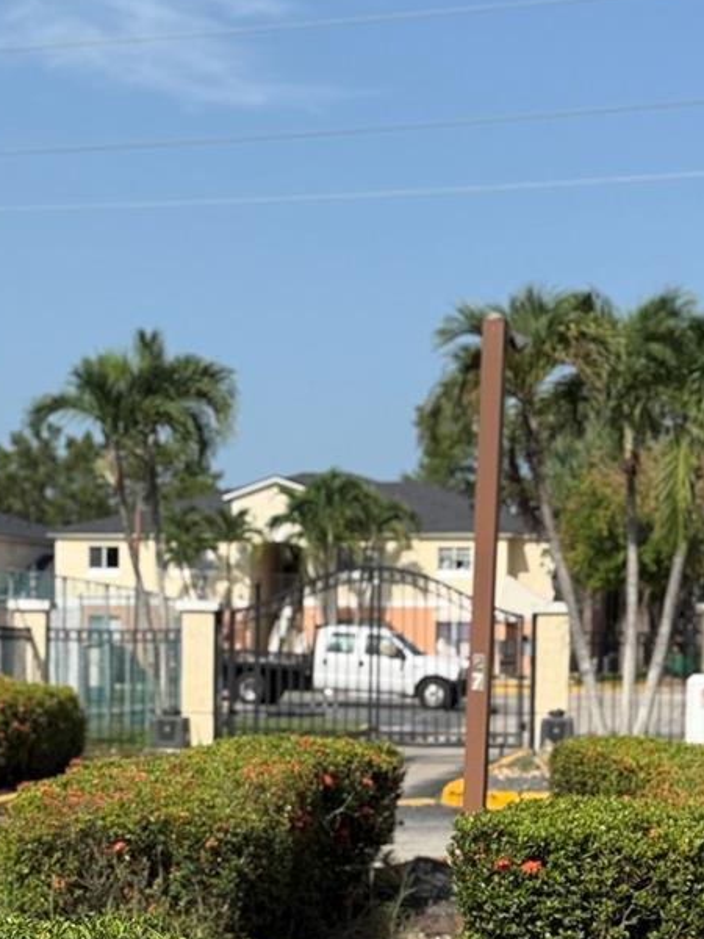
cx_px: 333
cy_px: 894
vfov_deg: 19.9
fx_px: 2603
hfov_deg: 15.4
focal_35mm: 96
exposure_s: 1/5208
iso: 64
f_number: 1.78
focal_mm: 6.76
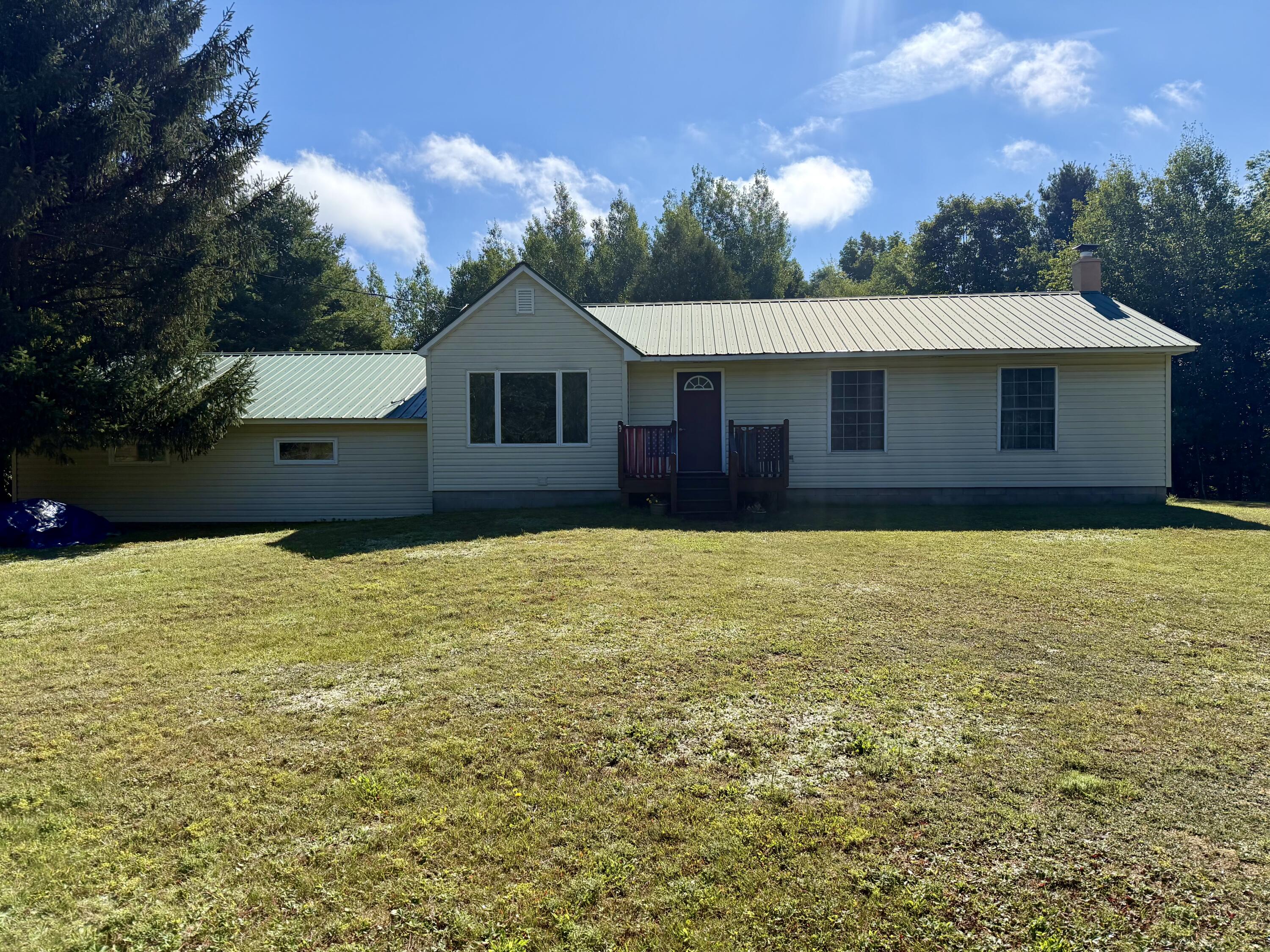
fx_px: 881
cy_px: 476
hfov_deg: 71.6
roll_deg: +0.3
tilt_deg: -1.4
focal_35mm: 24
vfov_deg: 56.8
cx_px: 635
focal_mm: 6.76
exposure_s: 1/7353
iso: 100
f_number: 1.78
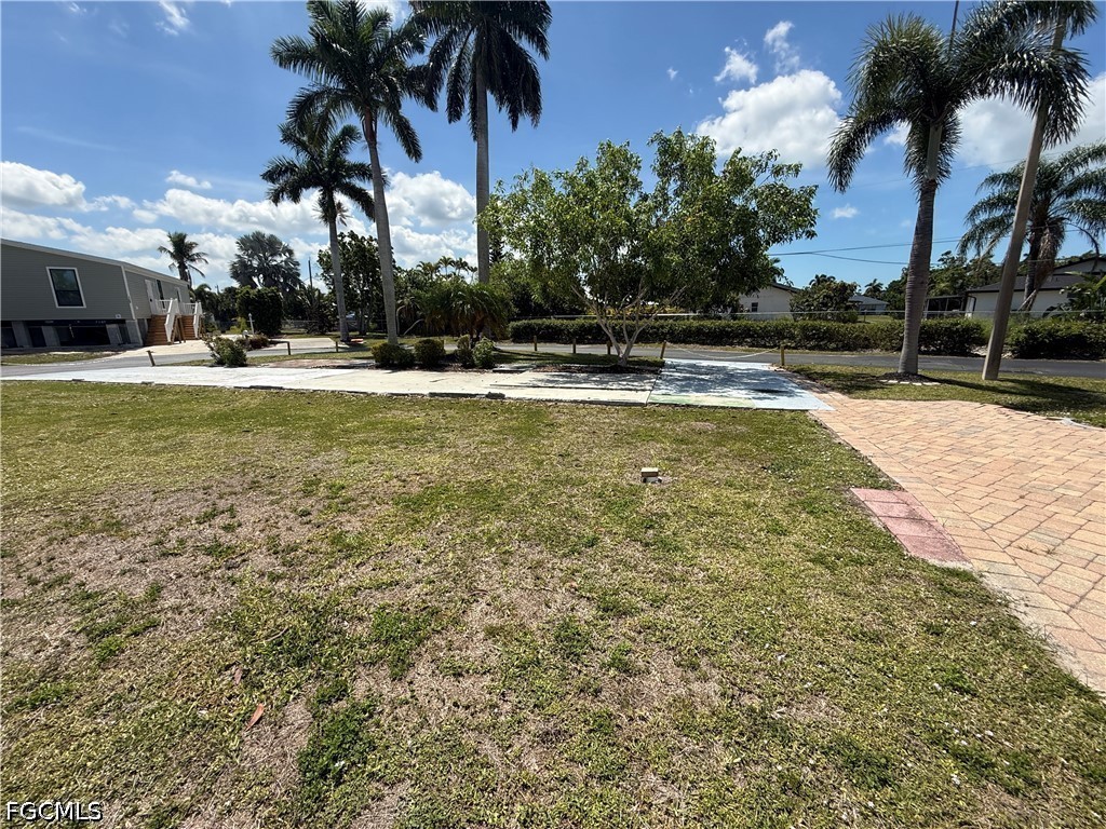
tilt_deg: -12.2
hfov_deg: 102.1
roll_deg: +0.6
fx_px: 447
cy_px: 414
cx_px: 553
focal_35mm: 14
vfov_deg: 85.7
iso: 50
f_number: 2.2
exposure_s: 1/2410
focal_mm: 2.22
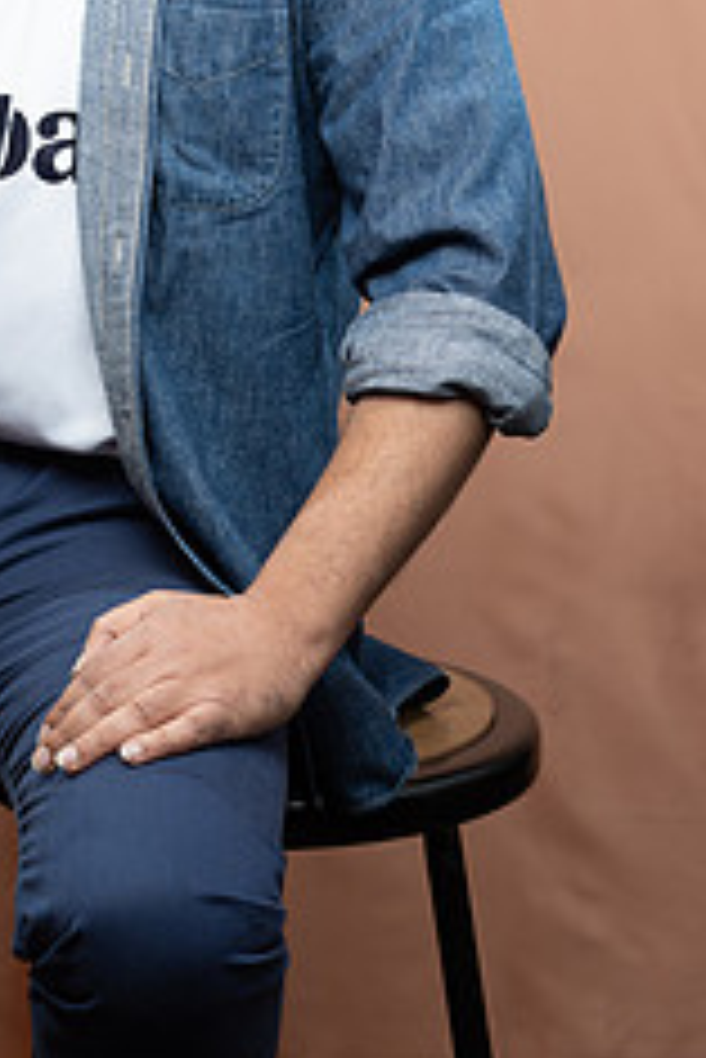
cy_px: 72
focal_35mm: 130
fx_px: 3818
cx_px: 85
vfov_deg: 15.5
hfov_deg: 10.5
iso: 320
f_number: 4
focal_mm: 68
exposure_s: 1/160
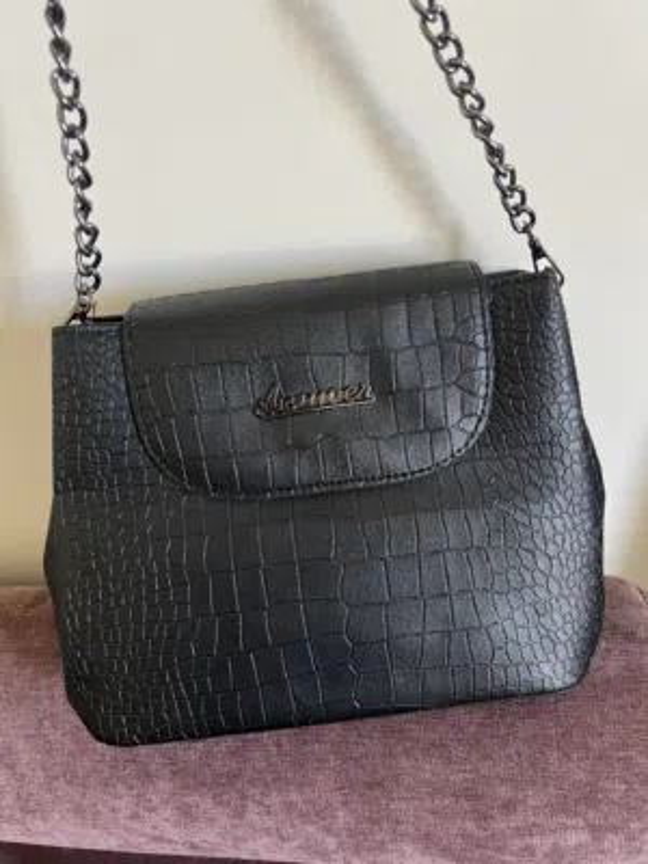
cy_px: 432
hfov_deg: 53.1
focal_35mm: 26
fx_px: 649
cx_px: 324
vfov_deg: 67.3
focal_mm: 5.7
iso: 200
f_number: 1.5
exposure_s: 1/60
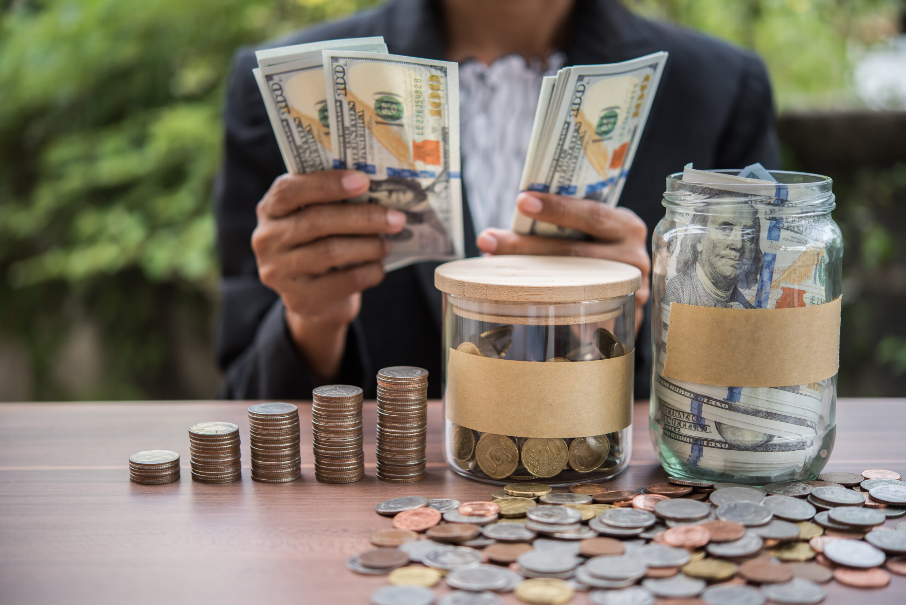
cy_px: 302
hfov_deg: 33.4
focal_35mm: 60
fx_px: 1511
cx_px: 453
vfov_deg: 22.6
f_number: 3
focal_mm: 60
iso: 160
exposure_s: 1/320
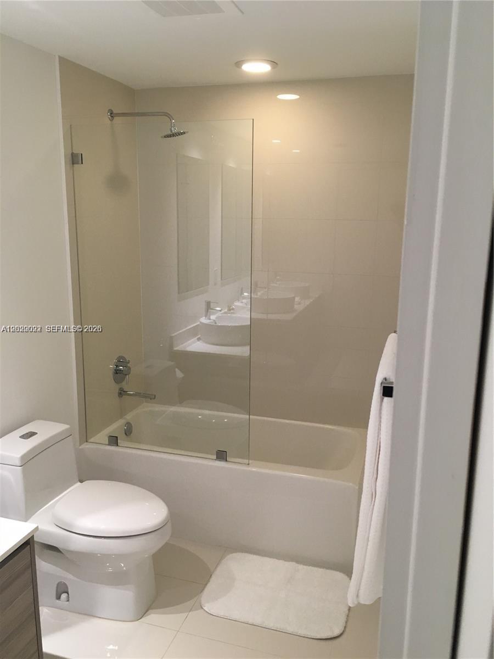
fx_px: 552
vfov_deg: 61.7
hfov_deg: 48.2
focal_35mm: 29
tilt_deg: -10.9
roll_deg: -0.1
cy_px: 330
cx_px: 247
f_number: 2.2
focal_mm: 4.15
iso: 100
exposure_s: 1/30
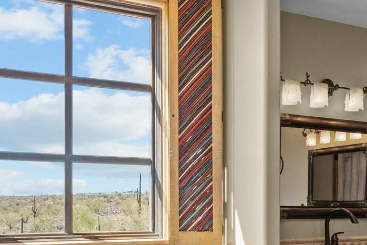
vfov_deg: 31.4
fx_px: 418
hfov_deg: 47.0
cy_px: 212
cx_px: 140
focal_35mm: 41
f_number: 8
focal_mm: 14
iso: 400
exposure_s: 1/50
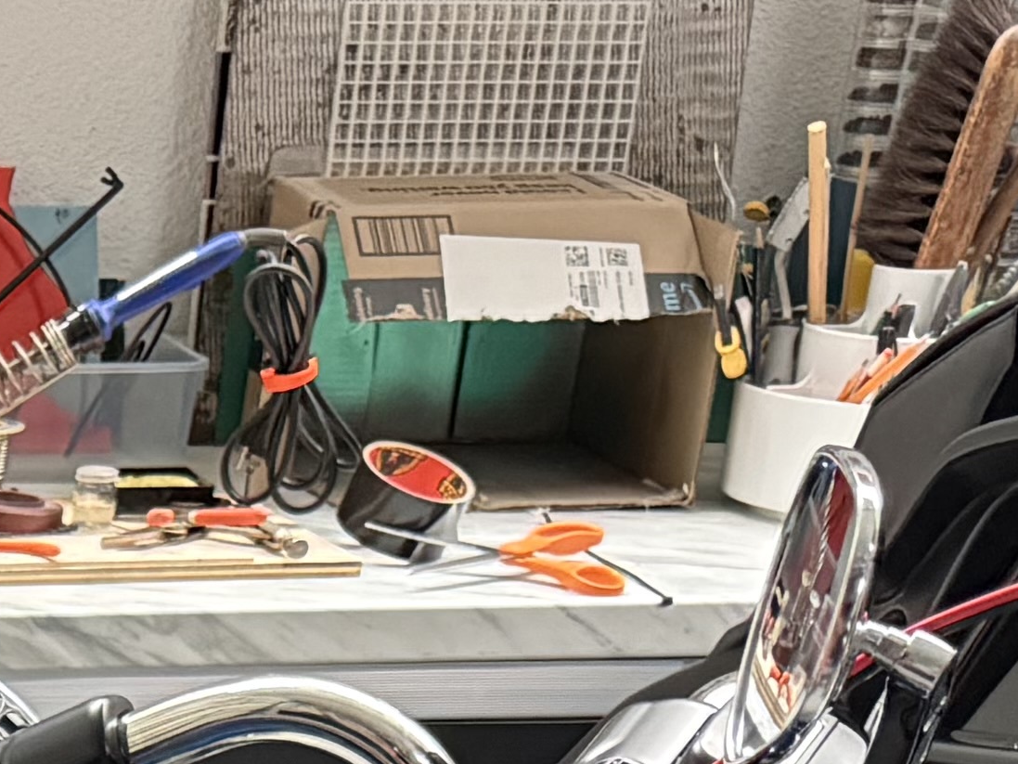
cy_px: 1758
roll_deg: +0.0
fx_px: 3676
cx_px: -764
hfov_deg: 14.1
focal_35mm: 125
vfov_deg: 10.4
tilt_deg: -27.6
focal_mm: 6.76
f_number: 1.78
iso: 640
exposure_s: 1/60
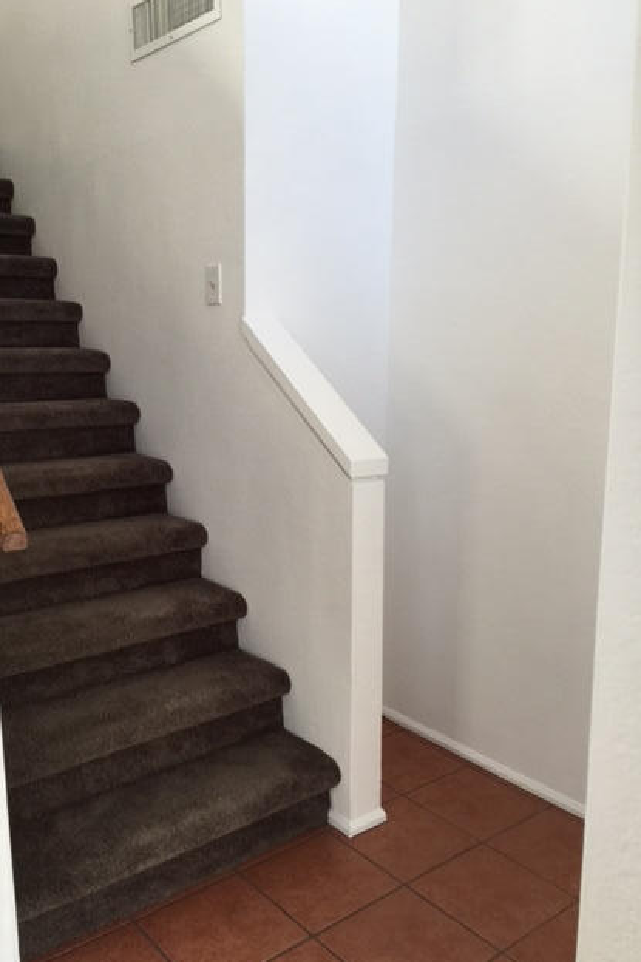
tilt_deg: -8.8
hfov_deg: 42.2
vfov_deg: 60.3
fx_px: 828
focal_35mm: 31
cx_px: 272
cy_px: 479
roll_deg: +0.0
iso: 32
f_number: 2.2
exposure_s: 1/40
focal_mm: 4.15
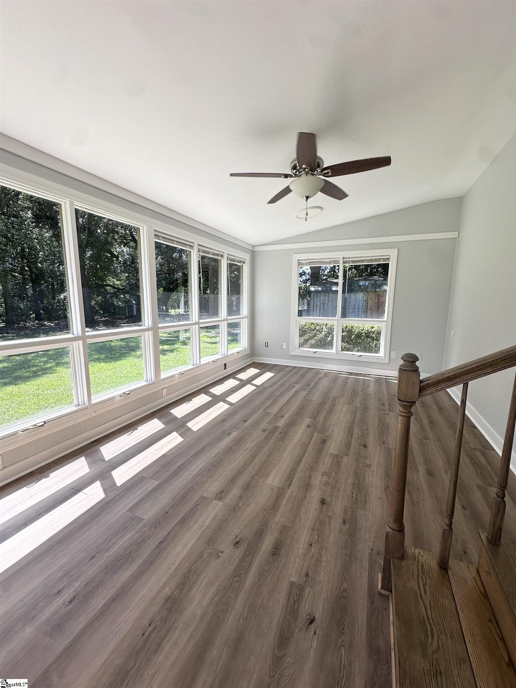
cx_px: 258
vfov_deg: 102.1
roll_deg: -1.2
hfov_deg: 85.7
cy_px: 344
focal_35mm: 14
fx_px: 278
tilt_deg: -8.3
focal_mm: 2.22
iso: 40
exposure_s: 1/406
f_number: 2.2
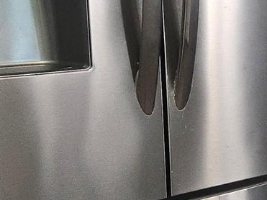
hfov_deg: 13.0
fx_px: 979
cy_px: 89
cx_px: 570
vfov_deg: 11.7
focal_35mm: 127
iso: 200
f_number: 1.8
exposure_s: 1/120
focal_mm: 5.4
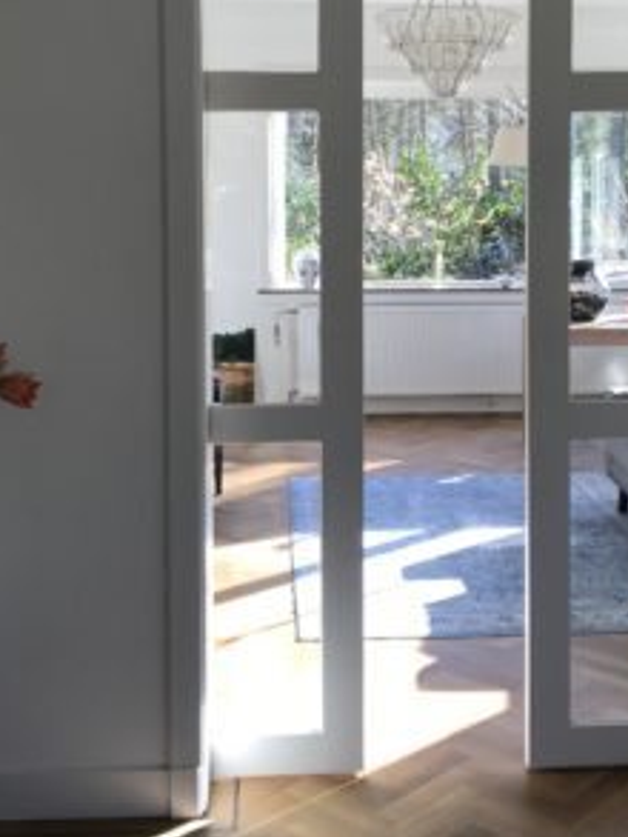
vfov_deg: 36.9
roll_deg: +1.9
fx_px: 1233
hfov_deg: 28.5
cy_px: 256
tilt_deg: -2.7
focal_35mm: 51
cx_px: 363
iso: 20
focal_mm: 3.99
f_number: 1.8
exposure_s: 1/104
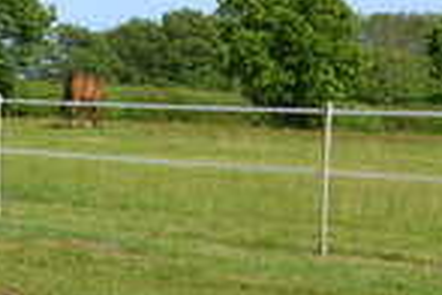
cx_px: -6
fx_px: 1473
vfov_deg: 11.4
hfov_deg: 16.7
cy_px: 51
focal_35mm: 120
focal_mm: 20
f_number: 8
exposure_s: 1/250
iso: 100
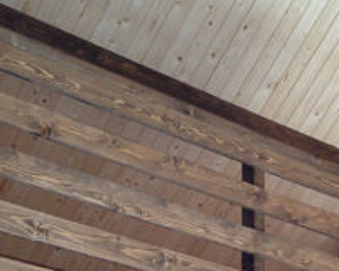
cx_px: 374
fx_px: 1074
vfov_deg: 13.9
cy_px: 343
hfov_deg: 17.3
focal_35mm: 107
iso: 64
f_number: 2.4
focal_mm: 4.13
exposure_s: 1/30
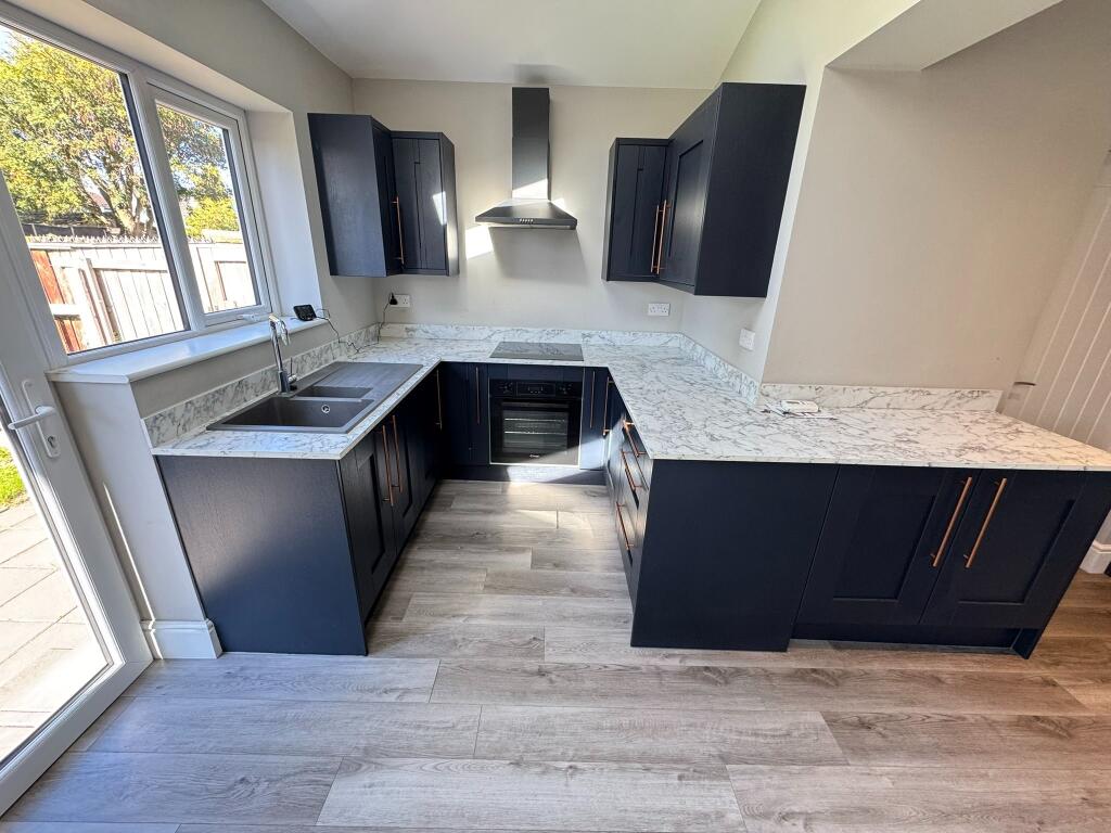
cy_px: 416
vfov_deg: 85.7
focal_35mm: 14
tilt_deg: -18.9
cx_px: 556
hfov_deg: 102.1
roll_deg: -2.5
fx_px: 449
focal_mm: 2.22
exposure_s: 1/99
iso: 200
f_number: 2.2
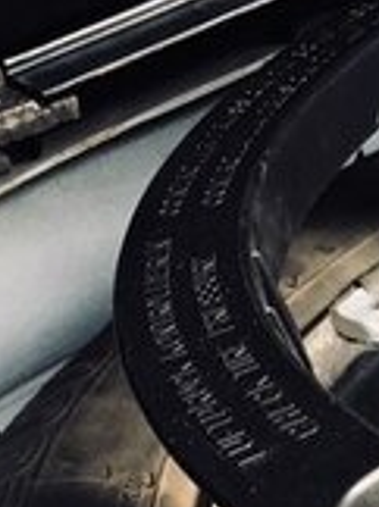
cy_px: 748
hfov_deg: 16.5
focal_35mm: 89
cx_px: 94
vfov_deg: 19.4
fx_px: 1303
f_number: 2.2
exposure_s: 1/33
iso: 80
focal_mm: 4.15
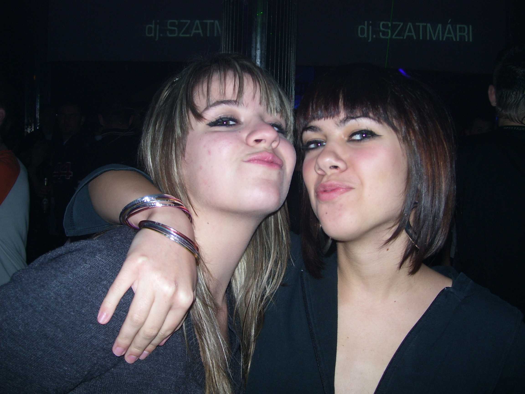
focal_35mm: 36
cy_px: 197
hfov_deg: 51.4
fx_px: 546
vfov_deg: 39.7
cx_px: 262
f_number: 2.7
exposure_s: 1/60
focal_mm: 6
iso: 80
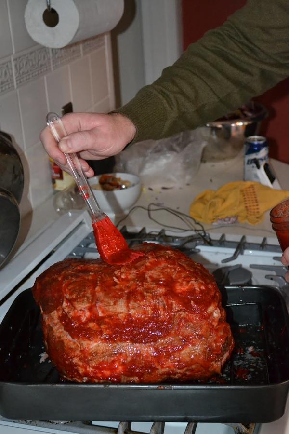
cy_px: 217
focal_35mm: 60
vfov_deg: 33.4
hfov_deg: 22.6
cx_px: 144
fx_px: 722
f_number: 5.3
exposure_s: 1/60
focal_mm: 40
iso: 3200
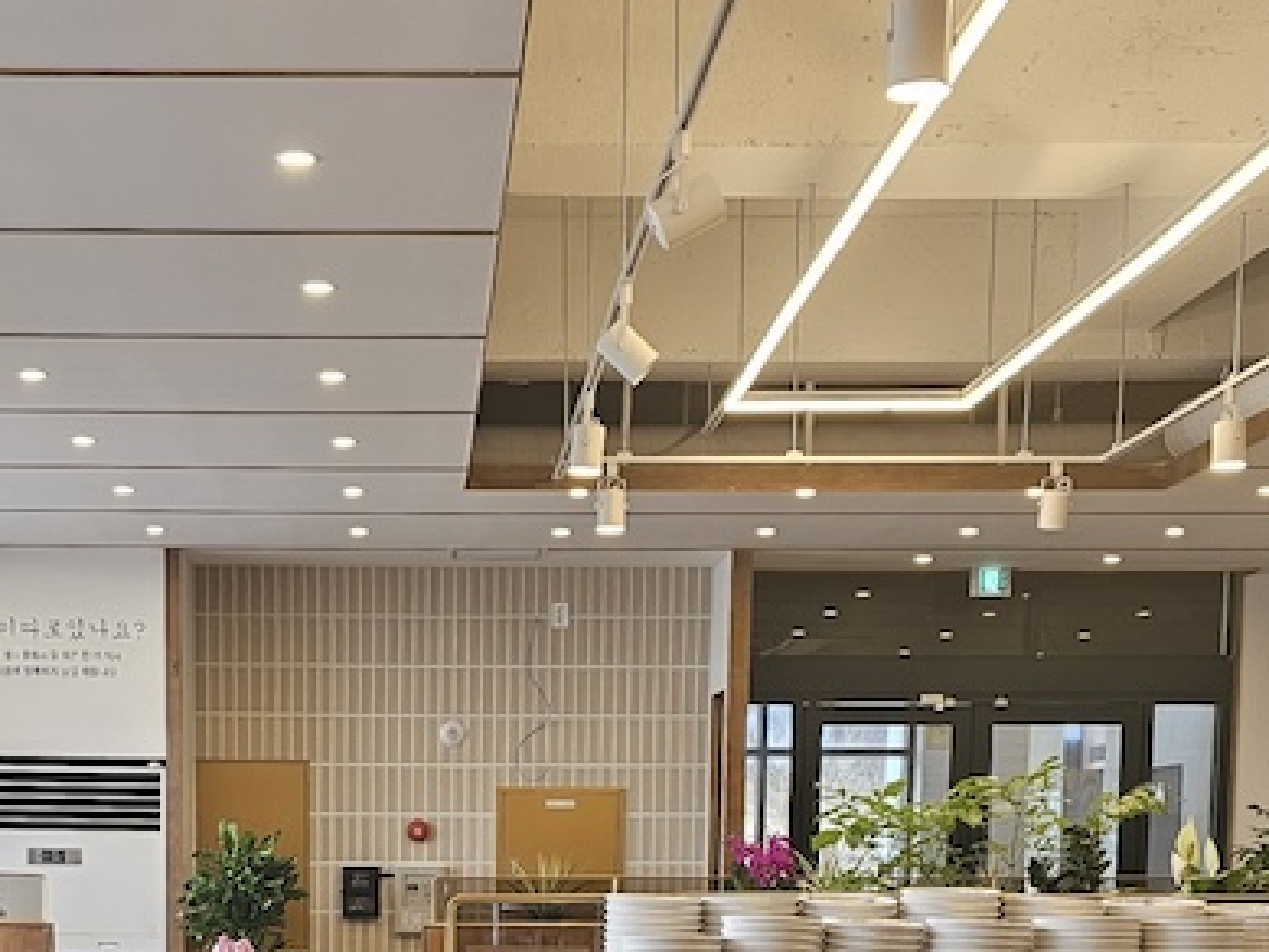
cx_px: 427
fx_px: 2457
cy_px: 1128
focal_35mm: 67
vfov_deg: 20.6
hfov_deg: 28.8
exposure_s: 1/120
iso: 100
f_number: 1.7
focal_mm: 6.3
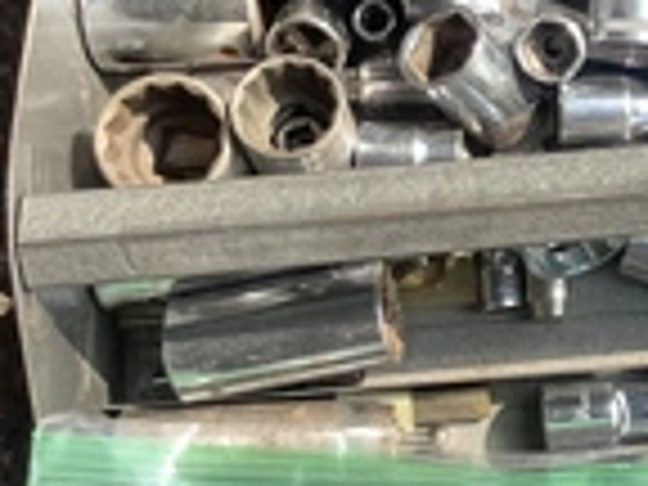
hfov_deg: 21.5
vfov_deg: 17.0
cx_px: 724
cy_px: 94
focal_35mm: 86
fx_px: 1610
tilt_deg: -80.8
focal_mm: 3.3
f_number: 2.4
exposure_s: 1/536
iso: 25
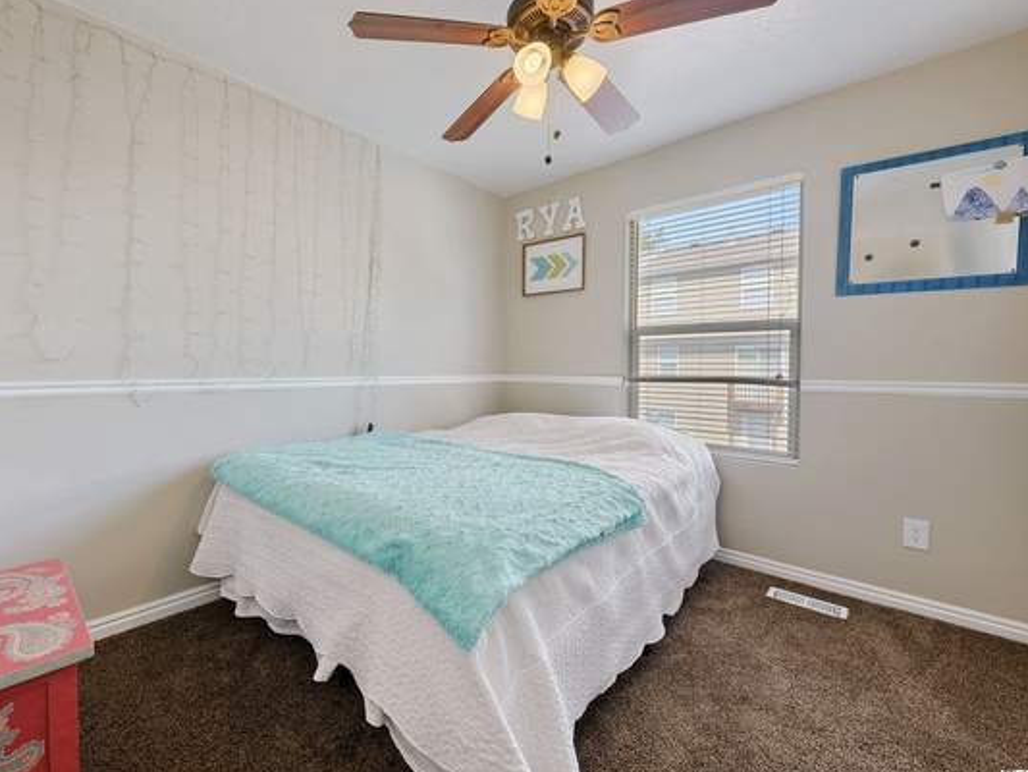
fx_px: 446
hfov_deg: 97.6
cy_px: 372
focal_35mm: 15
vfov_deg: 81.7
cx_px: 446
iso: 100
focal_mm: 13
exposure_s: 1.3
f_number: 8
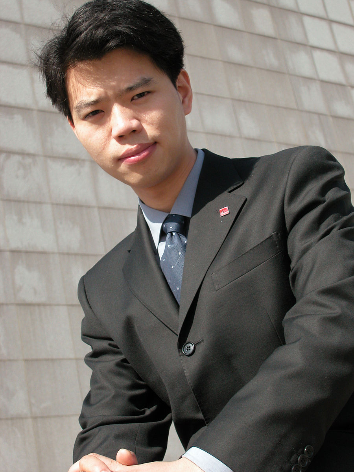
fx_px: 1009
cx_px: 177
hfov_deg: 19.9
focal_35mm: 74
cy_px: 236
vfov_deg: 26.3
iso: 100
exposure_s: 1/439
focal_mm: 18.8
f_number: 4.4
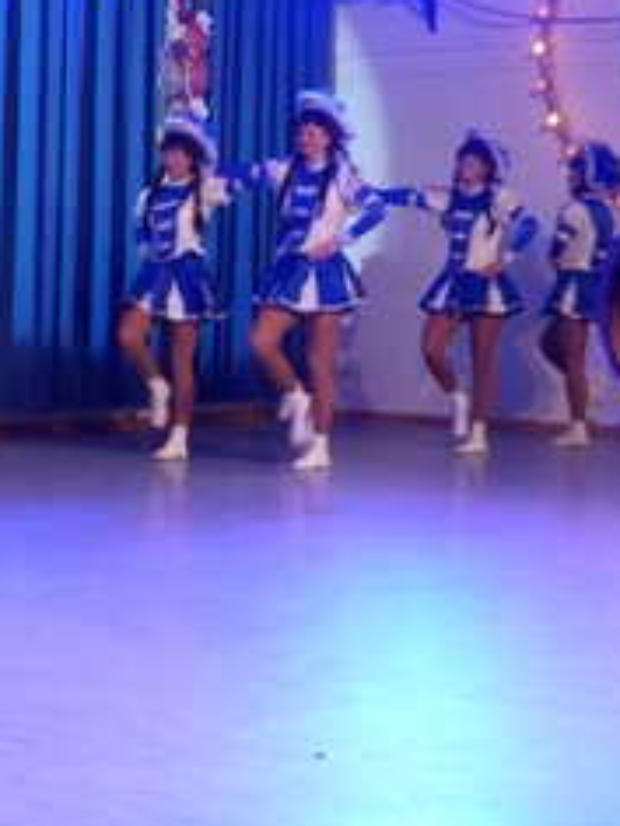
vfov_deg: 25.1
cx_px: 207
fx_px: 1839
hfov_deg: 19.1
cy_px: 217
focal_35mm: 77
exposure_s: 1/50
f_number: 2.8
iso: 400
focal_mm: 6.3
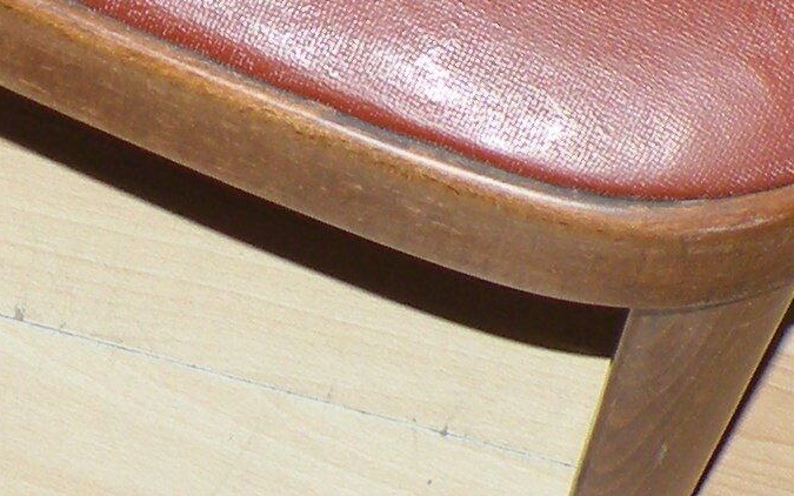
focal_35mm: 189
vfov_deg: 6.5
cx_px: 59
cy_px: -857
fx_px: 4090
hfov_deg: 11.0
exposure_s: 1/60
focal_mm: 5.8
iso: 64
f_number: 3.2
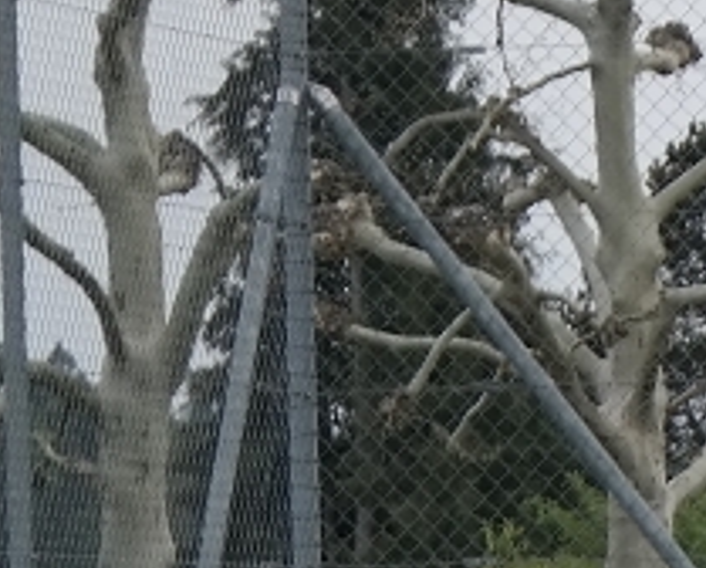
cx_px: 2442
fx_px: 11556
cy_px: 1383
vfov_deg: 2.8
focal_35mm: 552
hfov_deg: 3.4
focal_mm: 50
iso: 200
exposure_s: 1/160
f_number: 4
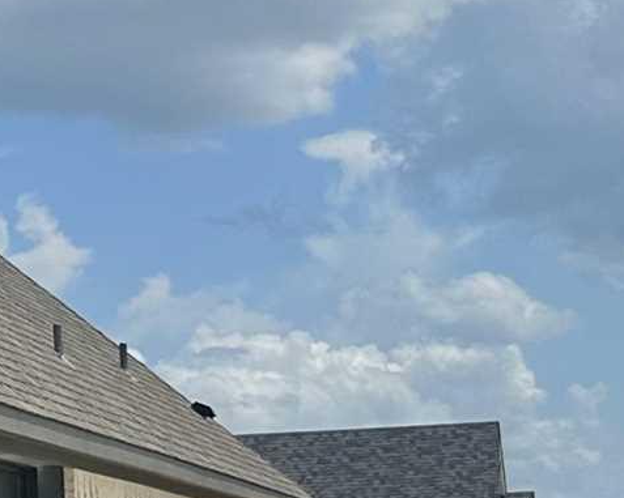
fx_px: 2787
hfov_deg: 10.1
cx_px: -1138
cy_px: 403
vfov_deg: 10.2
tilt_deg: +4.7
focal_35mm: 151
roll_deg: +0.7
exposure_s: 1/4016
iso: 80
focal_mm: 6.86
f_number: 1.78
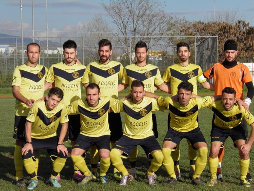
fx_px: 734
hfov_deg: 19.6
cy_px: 96
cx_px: 127
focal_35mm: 100
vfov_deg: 14.8
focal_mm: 17.1
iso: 50
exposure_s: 1/400
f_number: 5.6
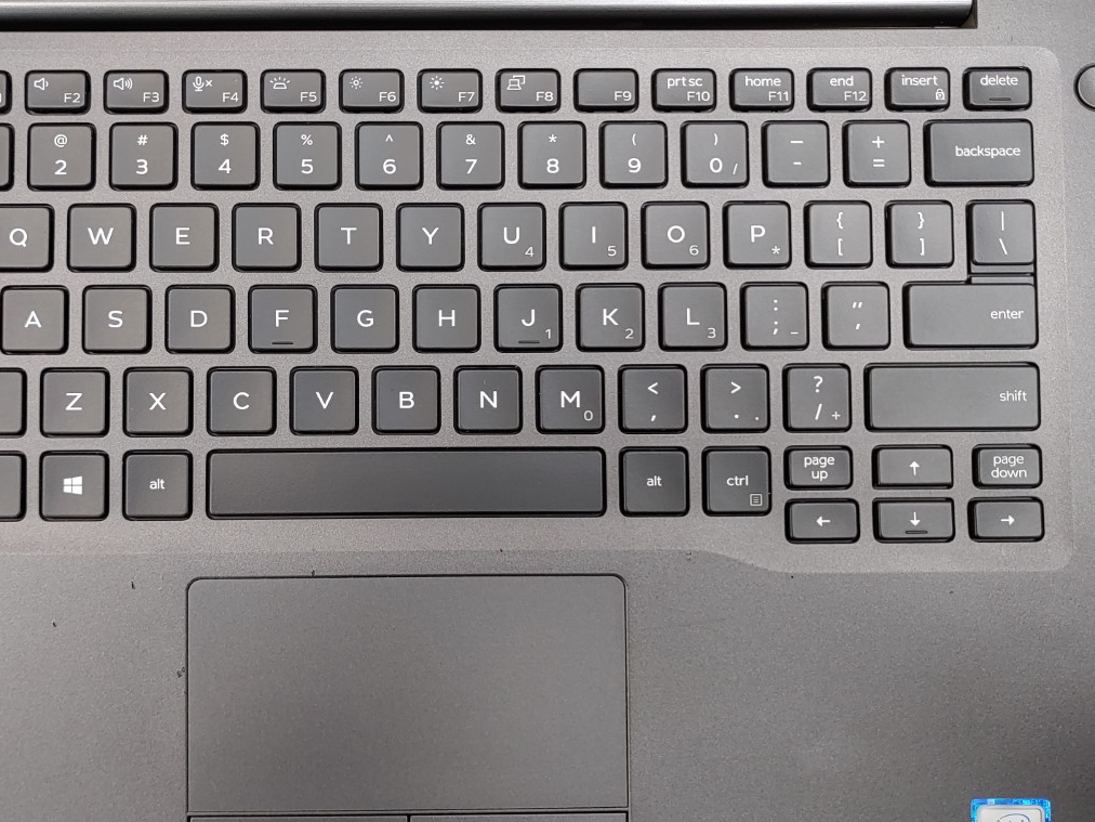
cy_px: 369
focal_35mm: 37
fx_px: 1170
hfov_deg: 49.7
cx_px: 422
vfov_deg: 38.6
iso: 50
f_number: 1.8
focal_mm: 4.36
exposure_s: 1/60
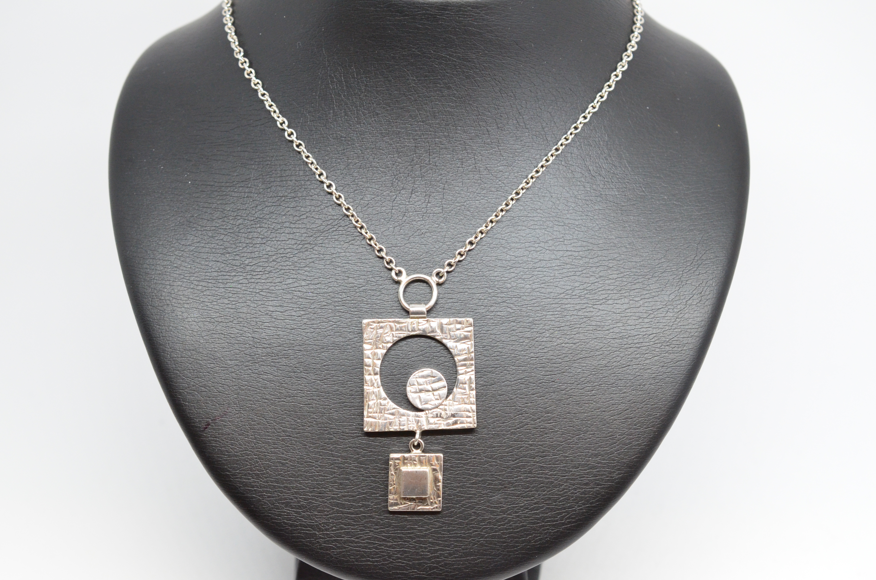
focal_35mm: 60
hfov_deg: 33.5
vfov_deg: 22.5
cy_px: 290
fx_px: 1457
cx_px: 438
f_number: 6.3
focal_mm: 40
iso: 2000
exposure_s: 1/160
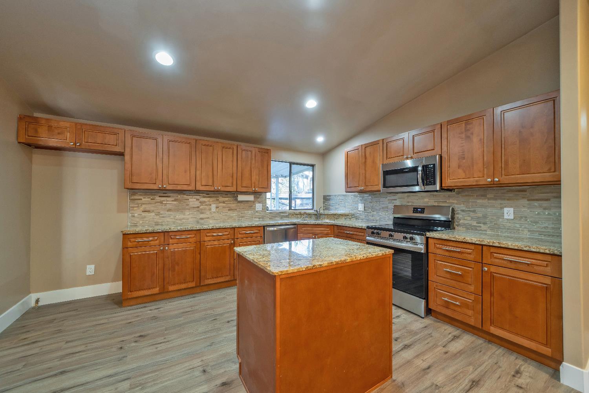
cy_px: 196
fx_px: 213
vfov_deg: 85.4
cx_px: 294
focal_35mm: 13
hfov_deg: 108.3
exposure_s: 1/6
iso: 320
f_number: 6.3
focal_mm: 13
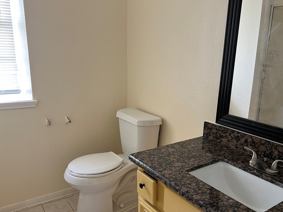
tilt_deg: -16.1
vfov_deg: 45.2
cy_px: 126
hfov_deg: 58.2
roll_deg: -1.1
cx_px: 156
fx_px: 253
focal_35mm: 31
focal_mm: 5.7
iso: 160
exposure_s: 1/60
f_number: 1.5
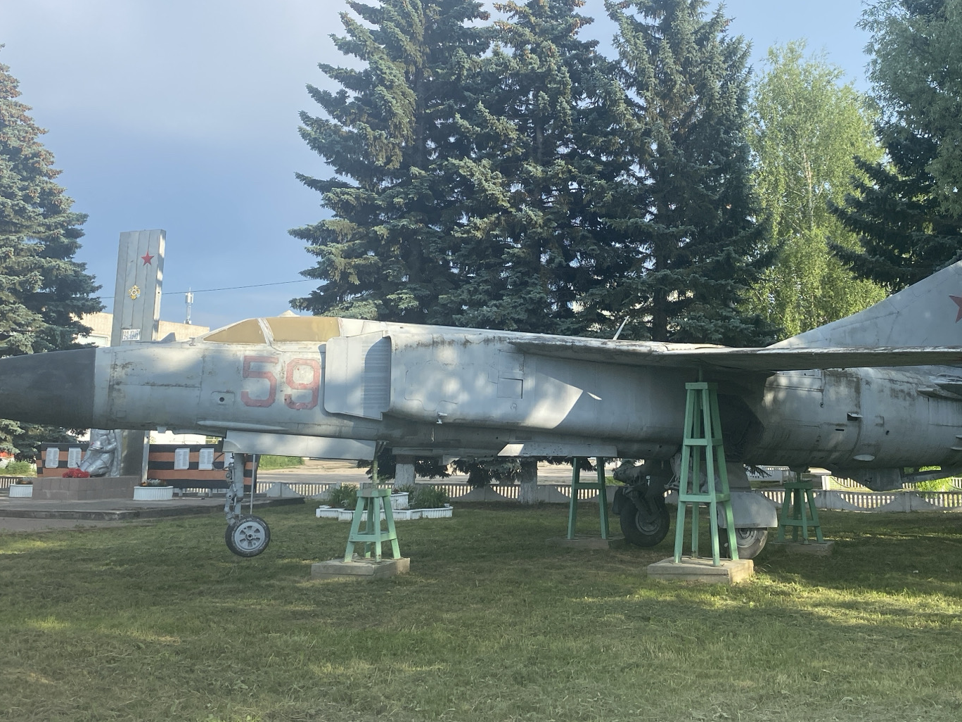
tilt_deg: +7.7
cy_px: 279
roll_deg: +0.2
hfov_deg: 48.6
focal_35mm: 38
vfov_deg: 37.5
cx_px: 591
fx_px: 1056
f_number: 1.8
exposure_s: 1/1585
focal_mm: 4.25
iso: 32
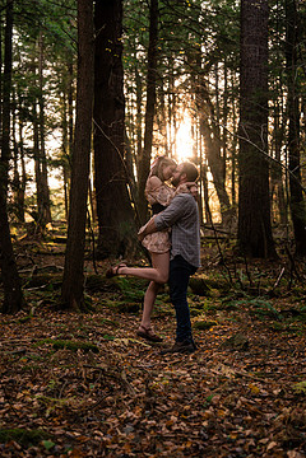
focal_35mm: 70
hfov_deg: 19.5
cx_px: 162
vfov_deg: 28.8
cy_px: 191
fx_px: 892
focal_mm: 56
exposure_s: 1/400
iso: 1000
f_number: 2.8
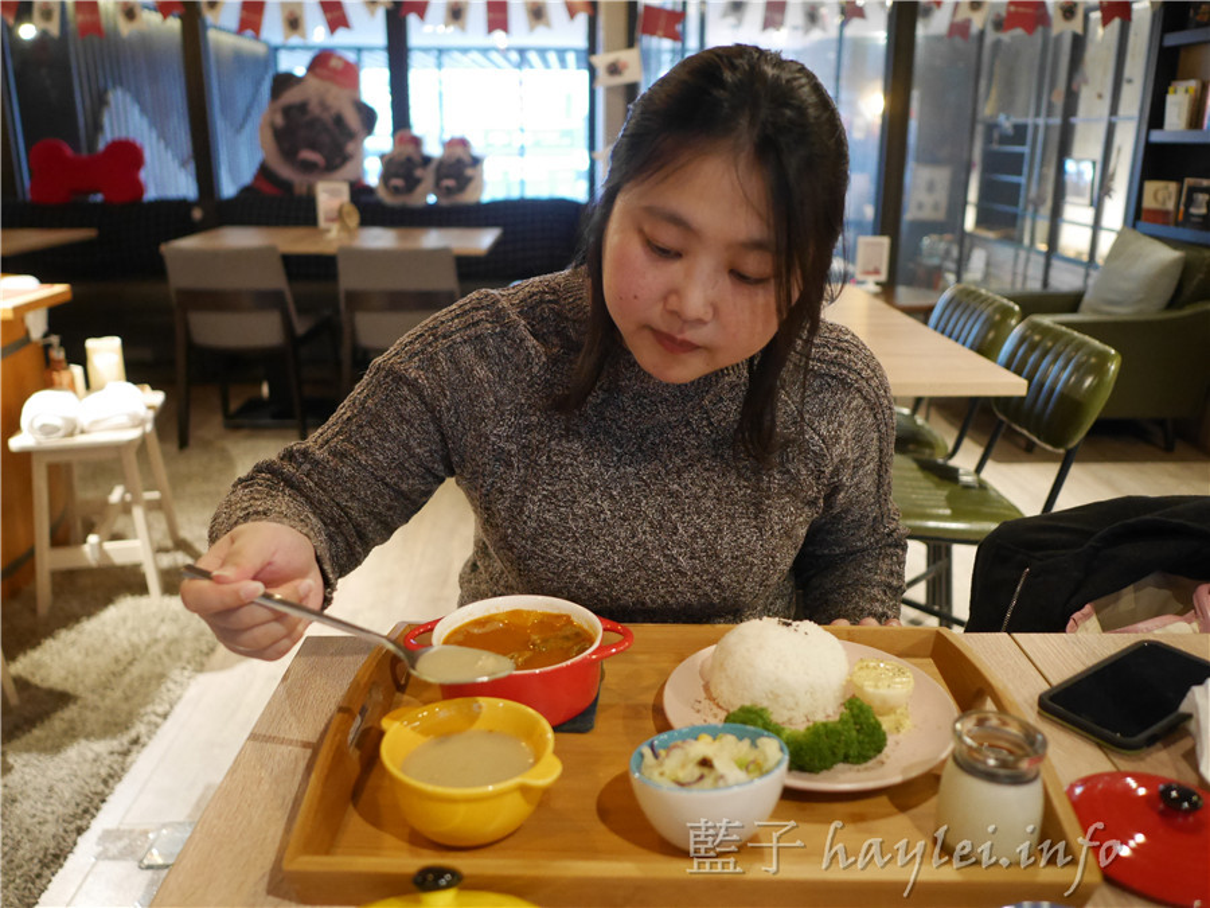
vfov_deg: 46.8
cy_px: 454
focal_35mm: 30
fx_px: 1049
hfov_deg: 60.0
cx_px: 605
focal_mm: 15
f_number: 1.7
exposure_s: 1/60
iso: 2000
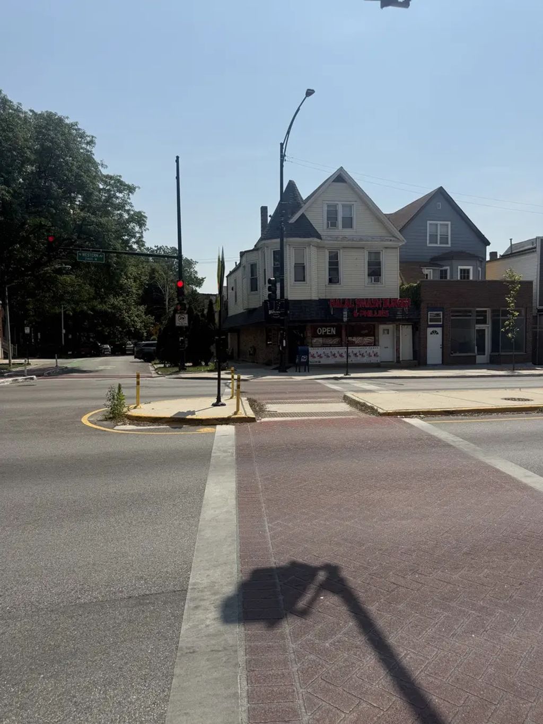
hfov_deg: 56.8
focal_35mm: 24
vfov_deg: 71.6
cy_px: 362
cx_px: 272
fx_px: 502
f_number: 1.78
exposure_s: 1/9091
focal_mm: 6.76
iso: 80
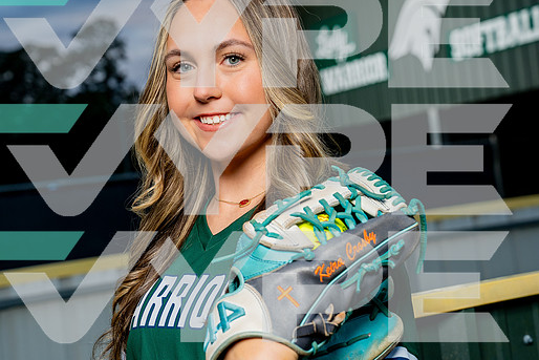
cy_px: 160
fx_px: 1213
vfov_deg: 16.9
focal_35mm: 81
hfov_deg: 25.0
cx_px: 245
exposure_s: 1/250
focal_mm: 66
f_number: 5.6
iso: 400
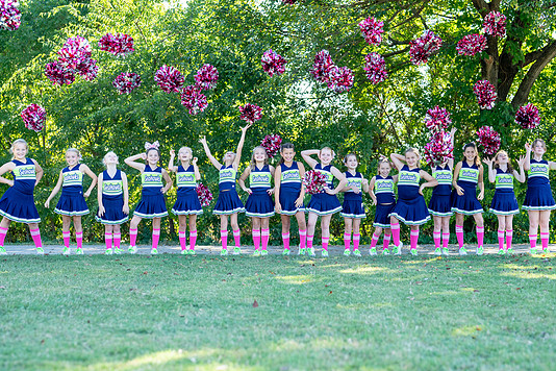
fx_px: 911
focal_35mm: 59
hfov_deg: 33.9
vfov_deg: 23.0
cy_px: 182
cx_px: 296
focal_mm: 50
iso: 250
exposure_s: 1/1000
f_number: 2.2
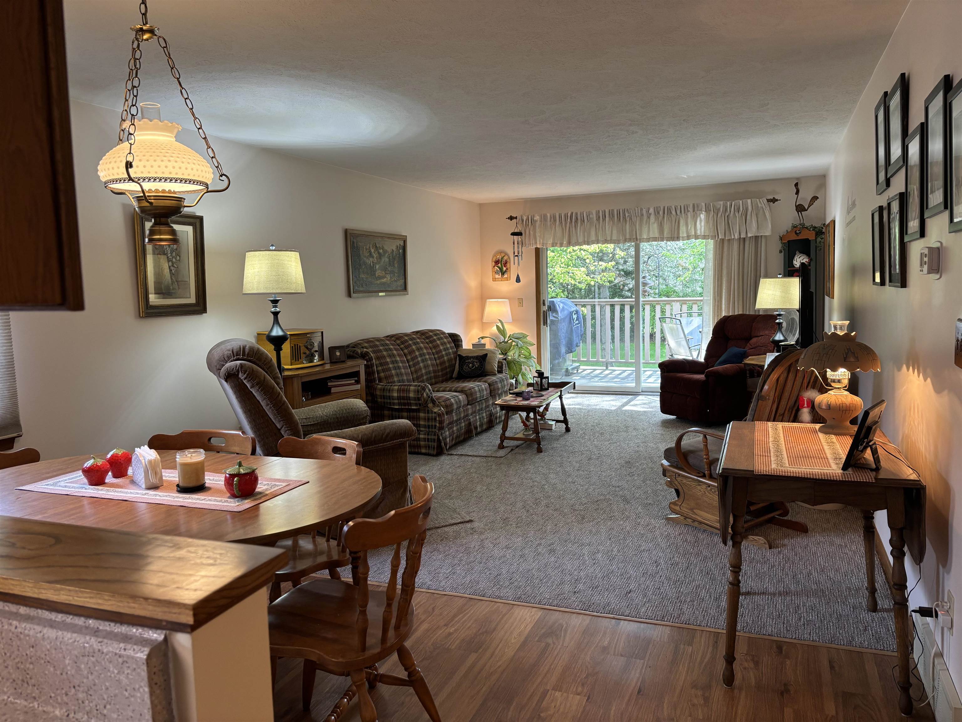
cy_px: 361
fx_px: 723
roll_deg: +1.8
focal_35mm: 26
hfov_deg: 67.3
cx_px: 481
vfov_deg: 53.1
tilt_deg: -5.5
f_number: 1.6
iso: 125
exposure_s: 1/60
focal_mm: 5.96
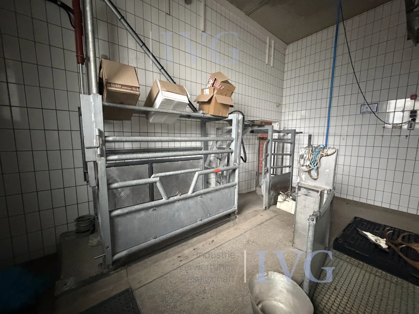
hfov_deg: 102.1
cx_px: 210
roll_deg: -0.1
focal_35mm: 14
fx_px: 169
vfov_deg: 85.7
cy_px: 157
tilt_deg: -6.7
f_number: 2.2
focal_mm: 2.22
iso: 1250
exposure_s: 1/44
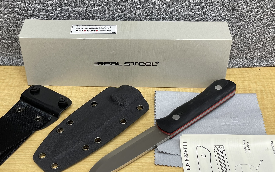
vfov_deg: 22.0
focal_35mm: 59
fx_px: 442
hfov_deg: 34.5
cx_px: 132
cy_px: 93
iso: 160
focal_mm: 6
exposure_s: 1/99
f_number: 2
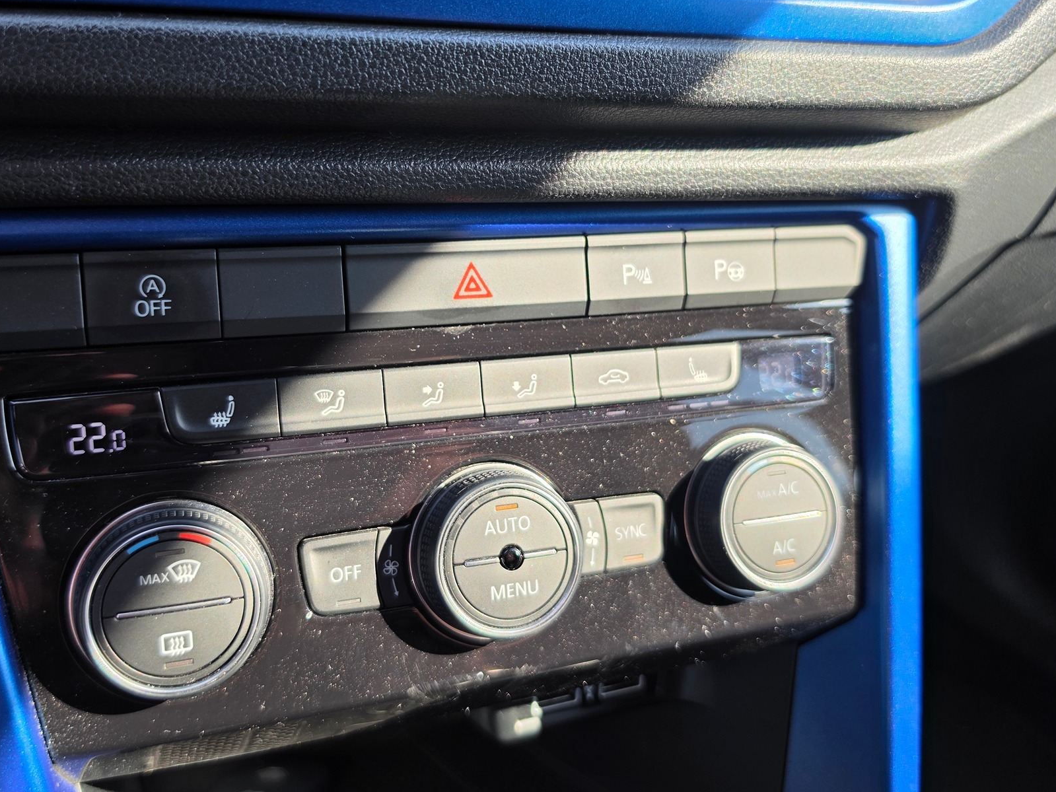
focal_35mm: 29
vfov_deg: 48.2
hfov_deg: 61.6
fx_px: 885
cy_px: 356
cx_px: 493
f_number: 1.4
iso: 20
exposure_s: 1/359
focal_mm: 6.5
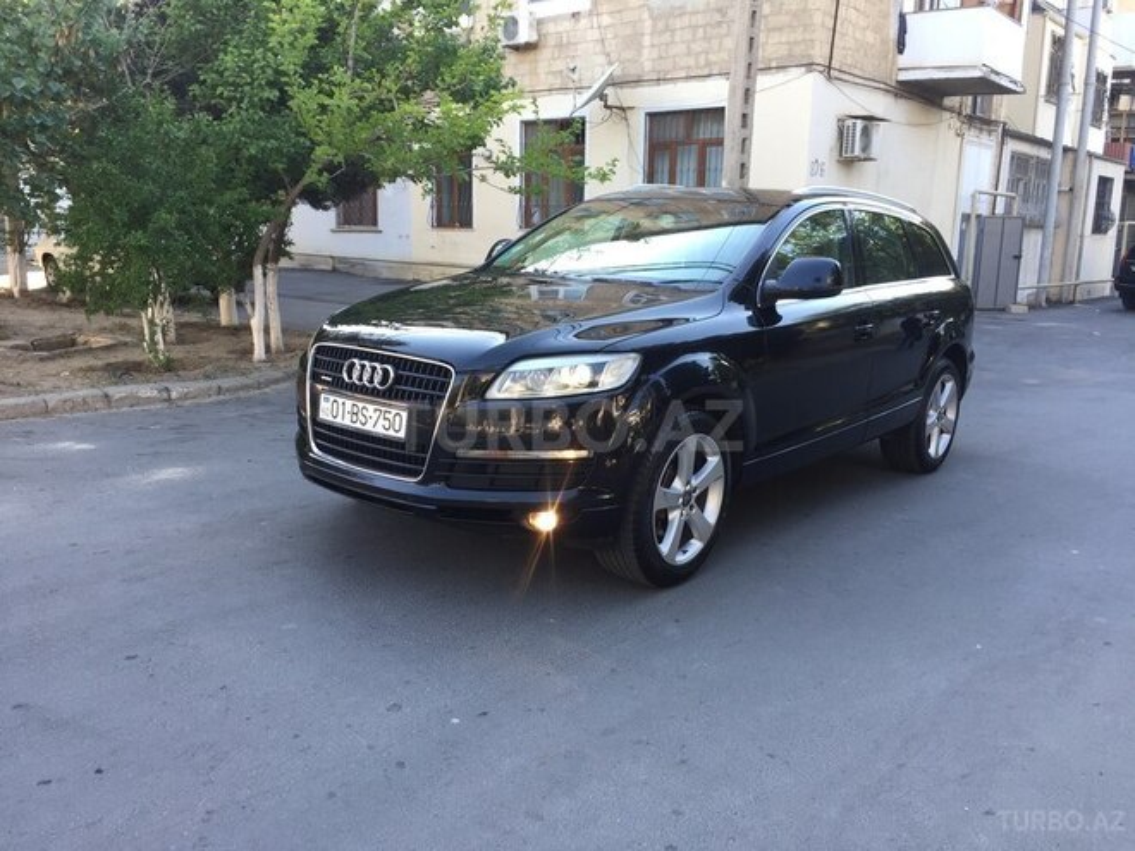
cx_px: 568
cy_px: 426
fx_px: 951
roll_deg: -1.5
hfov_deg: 61.7
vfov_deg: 48.2
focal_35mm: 29
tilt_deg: -10.1
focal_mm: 4.15
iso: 32
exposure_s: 1/100
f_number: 2.2
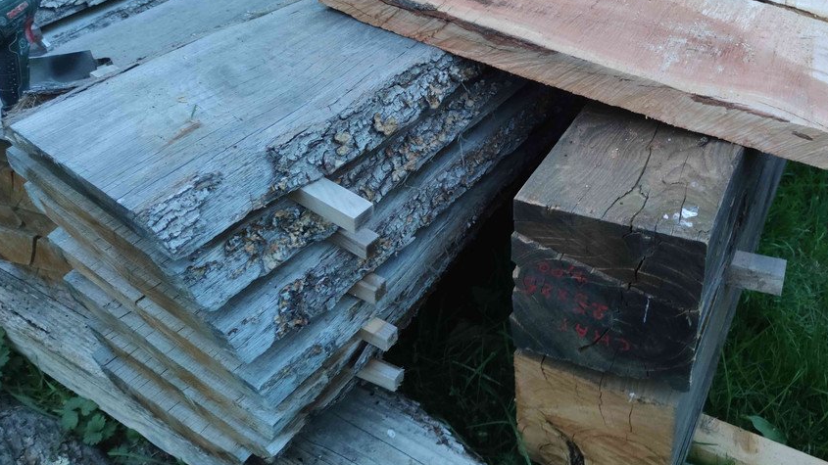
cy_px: 144
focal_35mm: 33
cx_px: 503
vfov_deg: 35.2
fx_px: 724
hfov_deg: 58.9
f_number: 1.69
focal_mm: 6.72
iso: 1483
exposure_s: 1/13
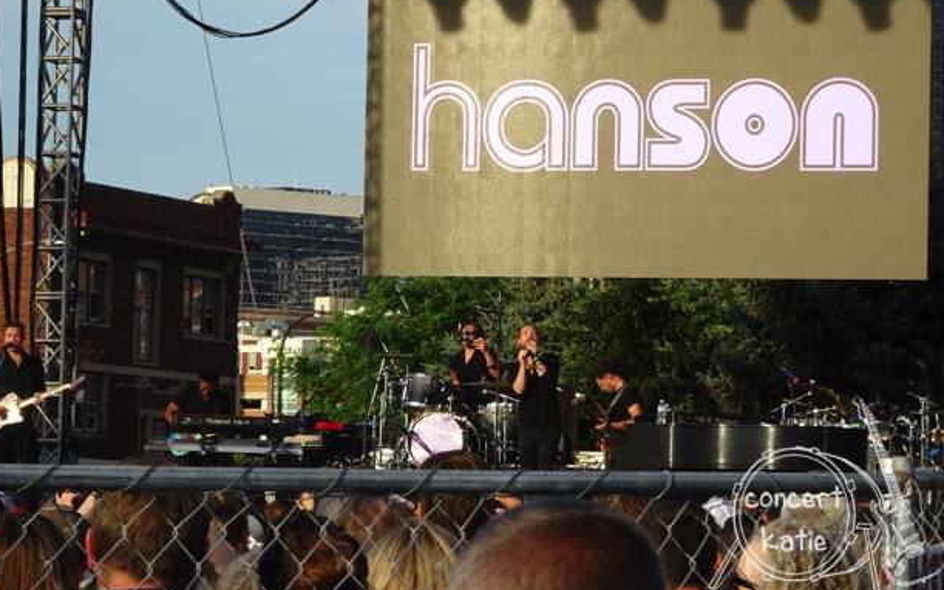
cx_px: 457
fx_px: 4734
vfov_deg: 7.1
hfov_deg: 11.4
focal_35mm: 184
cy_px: 235
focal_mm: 27.93
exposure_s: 1/200
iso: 80
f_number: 5.6
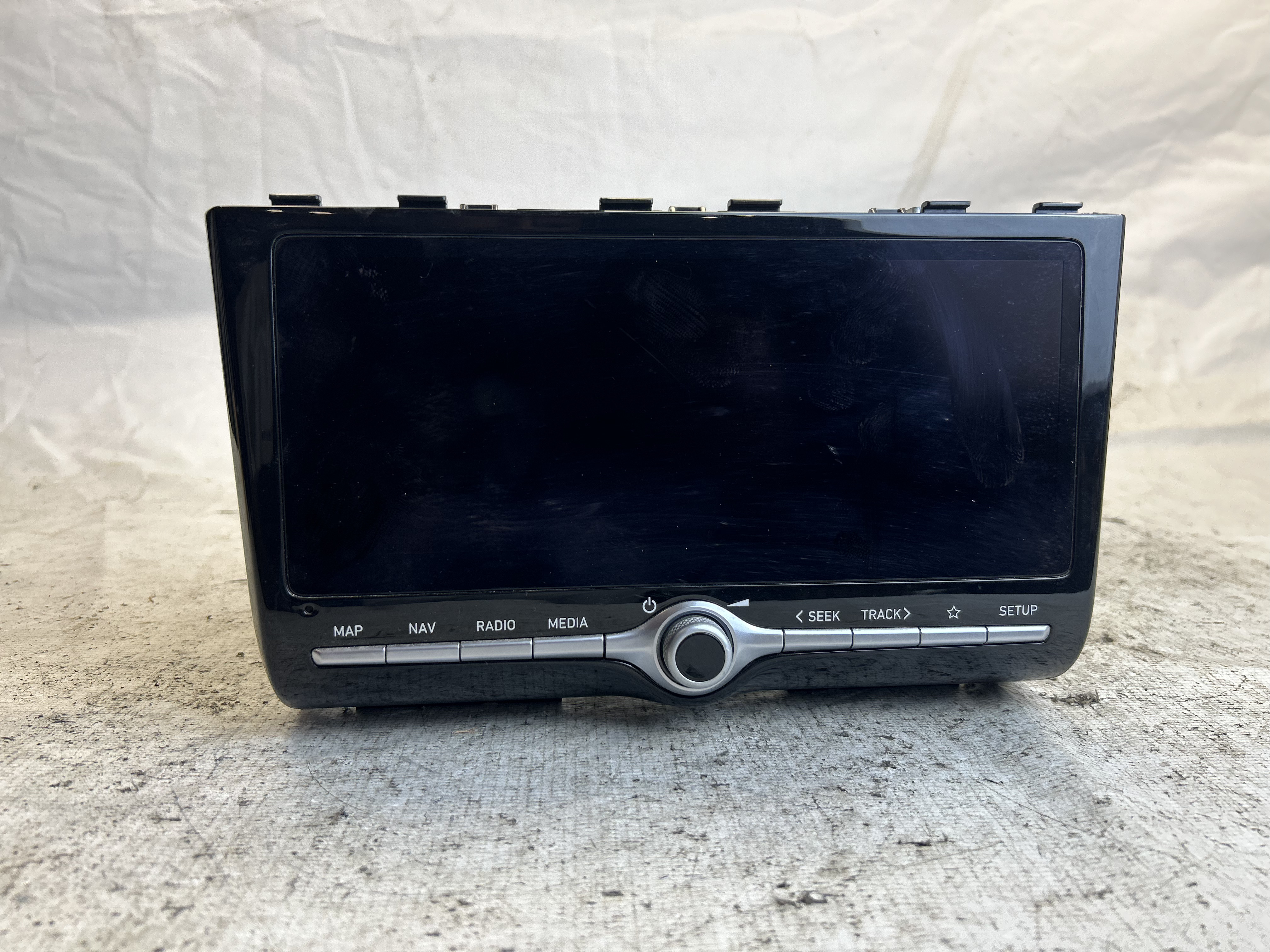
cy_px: 476
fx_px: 954
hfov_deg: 67.3
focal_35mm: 26
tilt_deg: -9.4
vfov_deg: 53.1
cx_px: 635
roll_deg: -1.8
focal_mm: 5.7
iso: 40
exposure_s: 1/120
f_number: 1.5
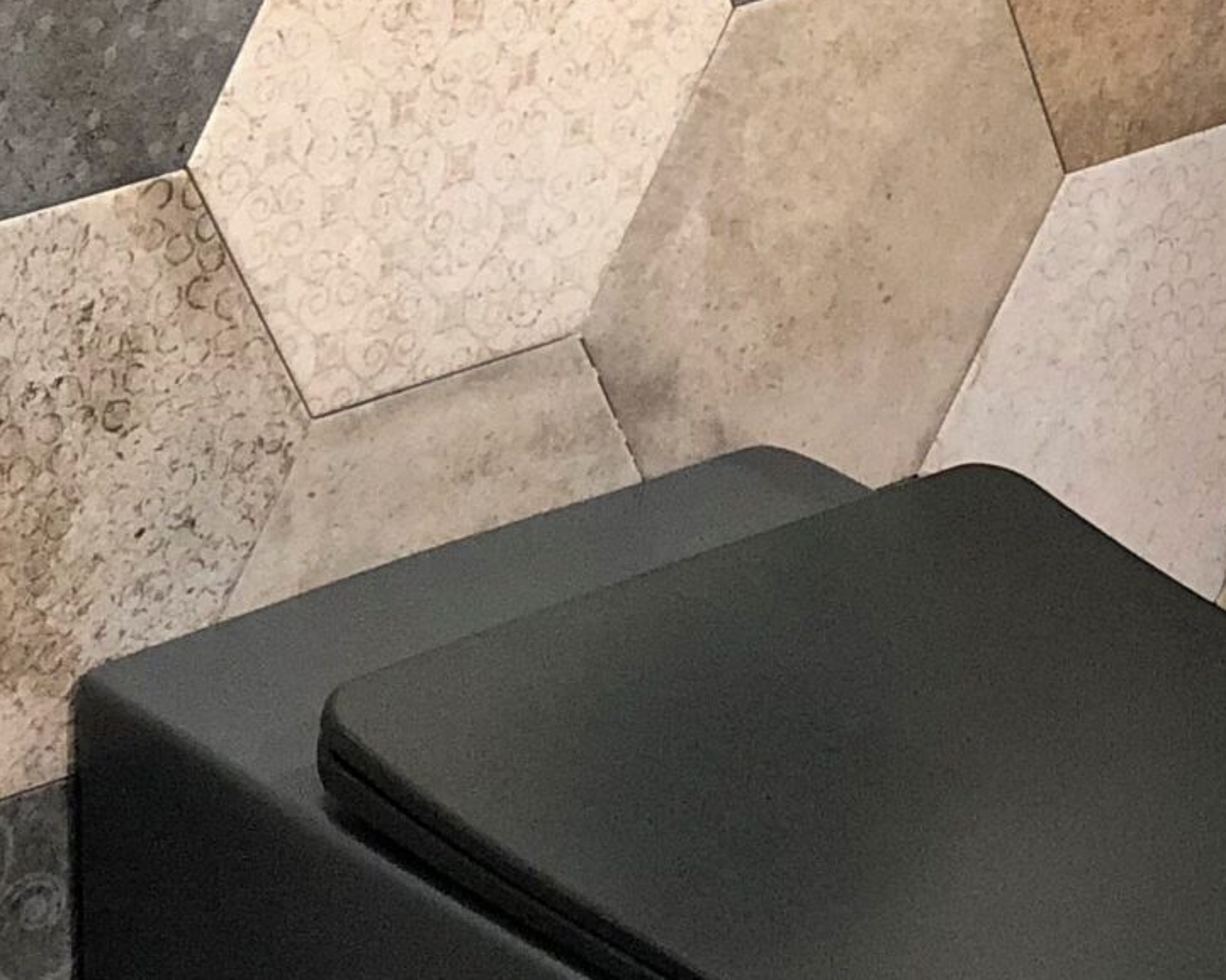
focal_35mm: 180
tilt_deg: -32.3
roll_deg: -4.1
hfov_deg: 10.7
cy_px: 1294
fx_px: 6529
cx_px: 324
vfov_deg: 8.5
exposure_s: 1/25
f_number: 2.4
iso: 160
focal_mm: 6
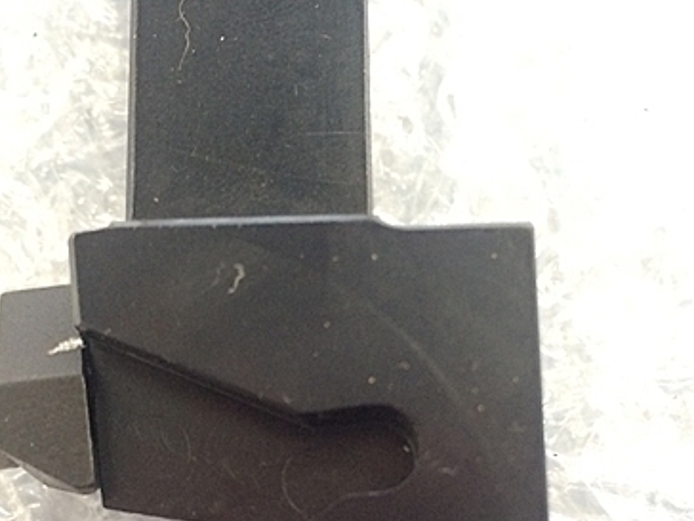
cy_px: 435
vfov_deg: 27.8
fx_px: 1022
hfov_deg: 37.4
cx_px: 296
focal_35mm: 51
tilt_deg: -76.3
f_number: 2.2
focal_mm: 4.15
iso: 200
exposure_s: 1/30
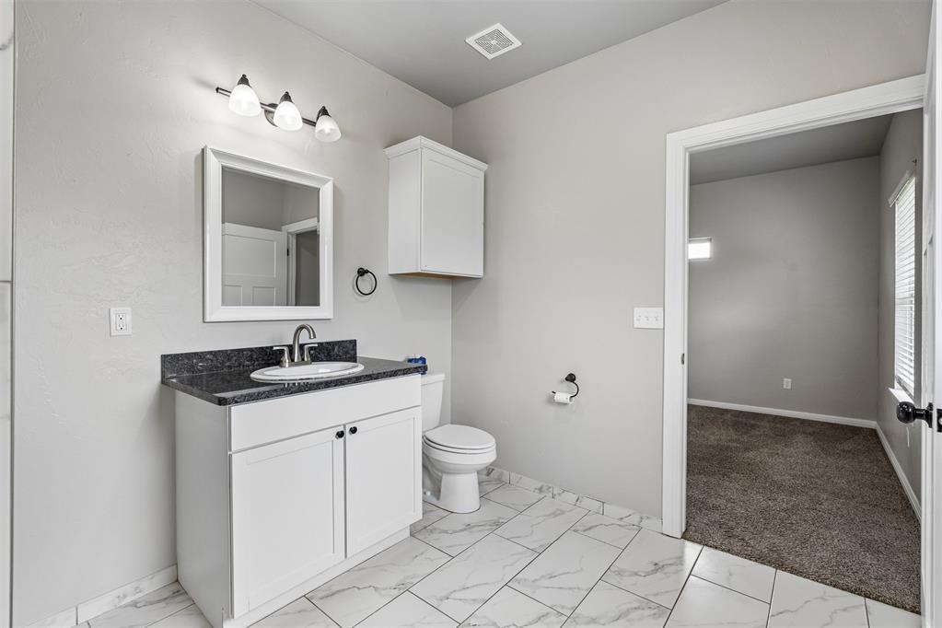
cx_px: 471
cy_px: 314
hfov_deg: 96.7
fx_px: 419
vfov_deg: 73.7
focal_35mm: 16
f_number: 8
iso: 200
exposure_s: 1/125
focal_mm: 16
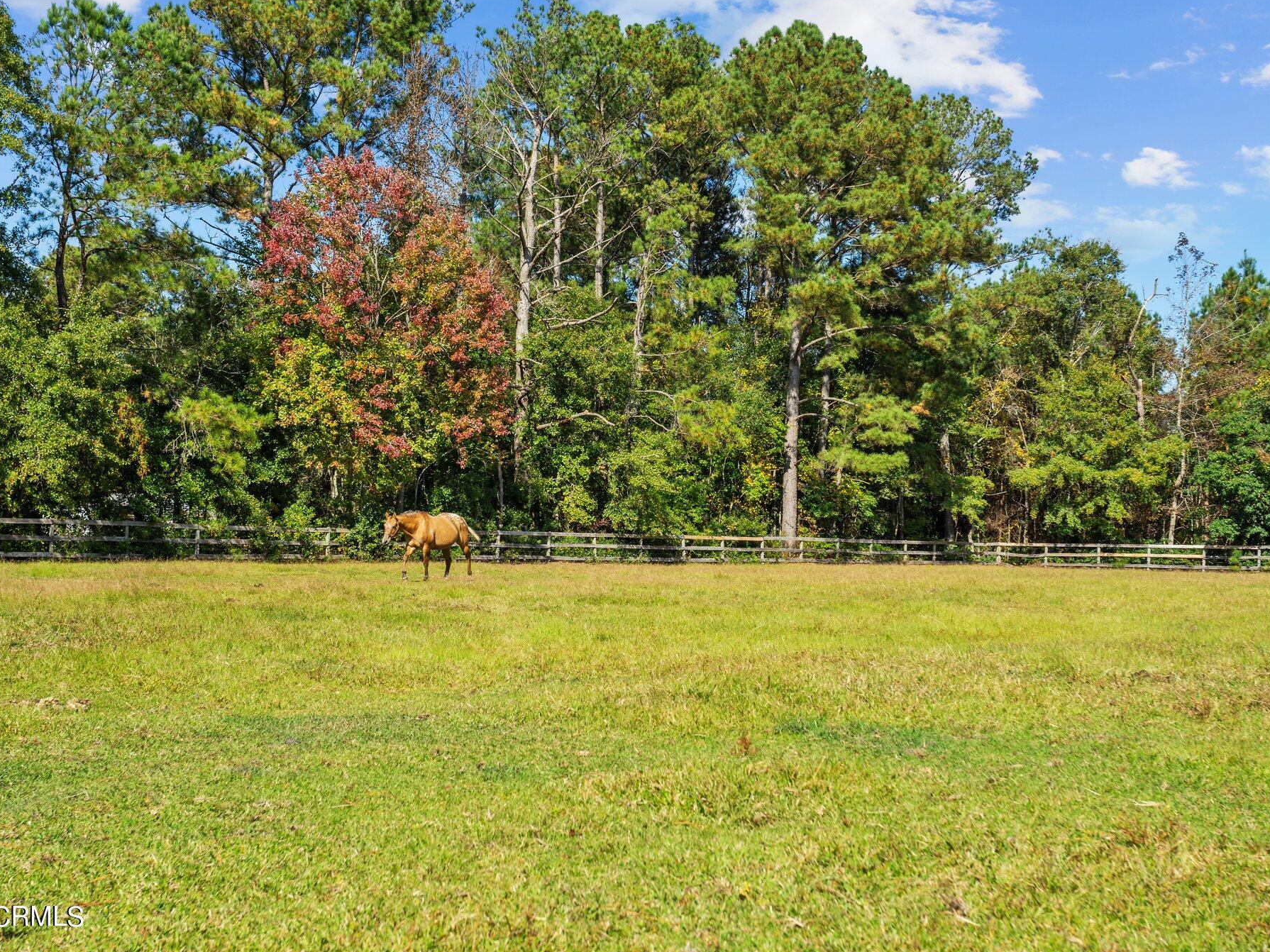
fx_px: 1614
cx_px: 607
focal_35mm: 44
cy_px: 476
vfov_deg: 32.9
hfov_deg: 42.9
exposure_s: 1/400
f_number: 8
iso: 200
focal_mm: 40
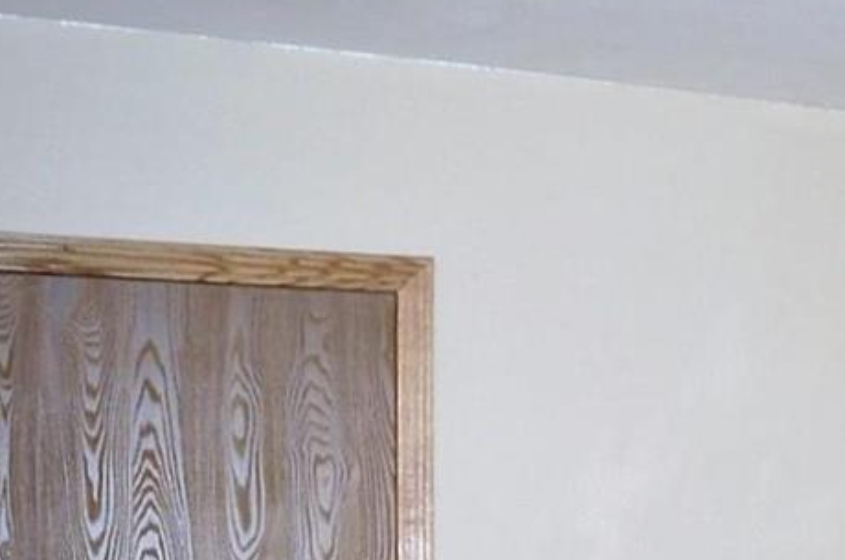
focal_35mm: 94
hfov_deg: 19.2
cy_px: 778
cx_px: 1236
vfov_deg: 13.8
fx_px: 2203
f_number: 4
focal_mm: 18
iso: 400
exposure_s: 1/60
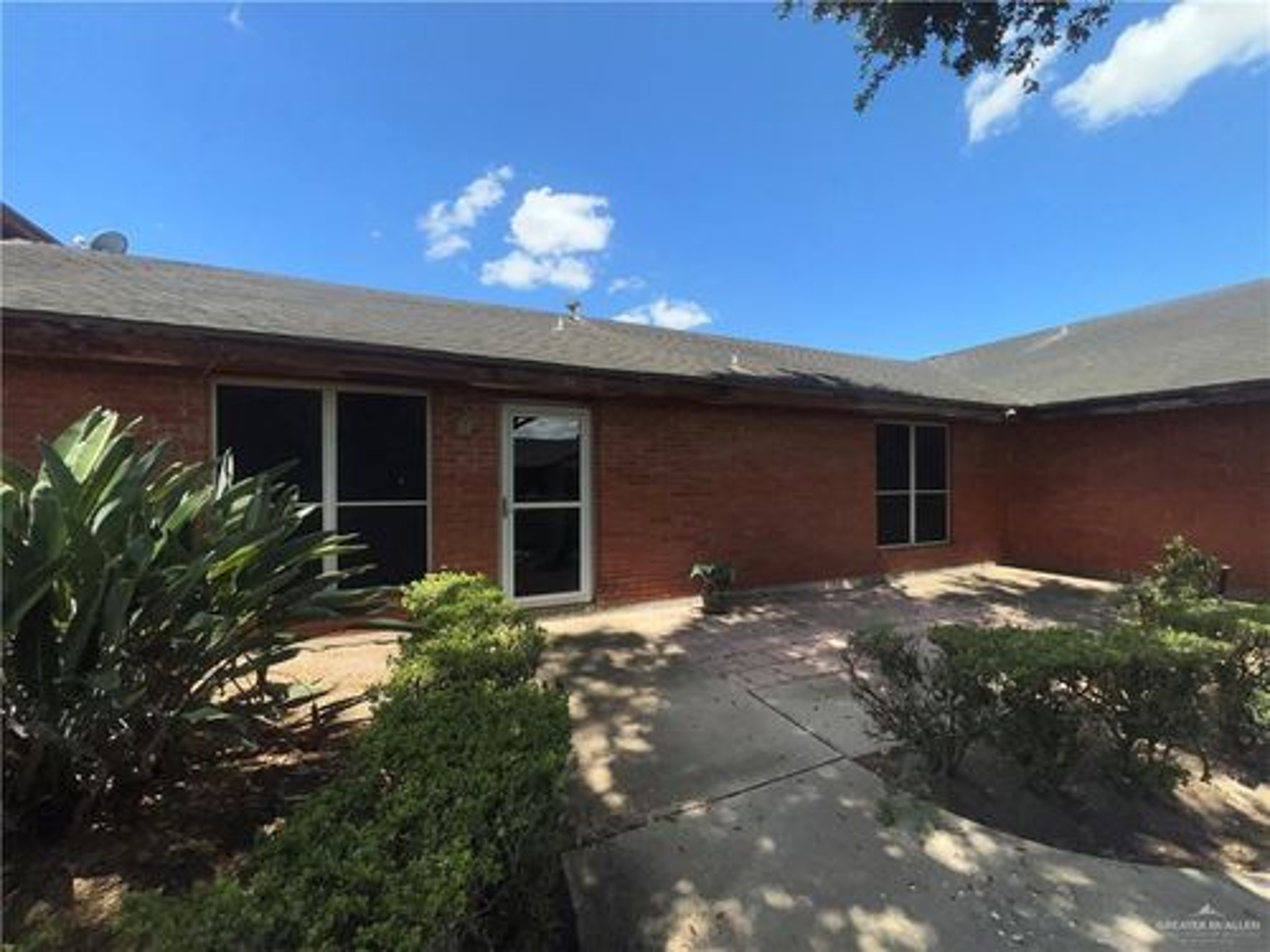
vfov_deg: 89.9
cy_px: 476
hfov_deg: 106.2
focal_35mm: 13
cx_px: 635
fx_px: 477
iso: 25
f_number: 1.8
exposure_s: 1/2801
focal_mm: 1.57
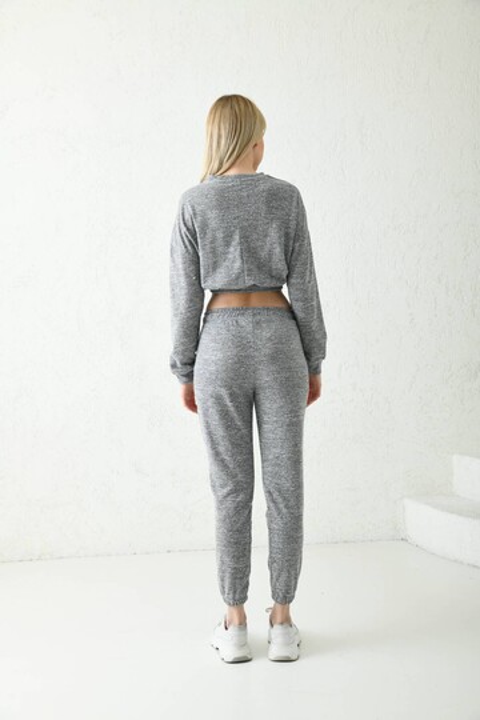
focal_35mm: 42
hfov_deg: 31.9
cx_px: 240
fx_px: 840
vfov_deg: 46.4
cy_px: 360
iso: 100
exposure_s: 1/160
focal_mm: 42
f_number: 5.6
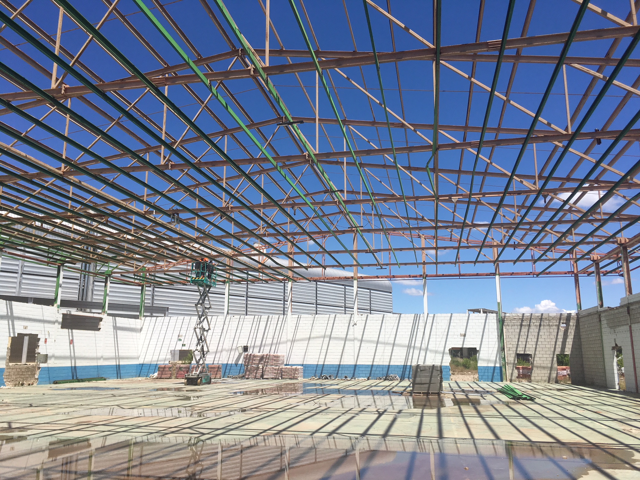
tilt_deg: +11.0
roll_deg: +0.4
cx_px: 320
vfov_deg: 48.2
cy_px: 240
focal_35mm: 29
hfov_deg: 61.7
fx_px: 536
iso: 25
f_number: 2.2
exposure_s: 1/2404
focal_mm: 4.15
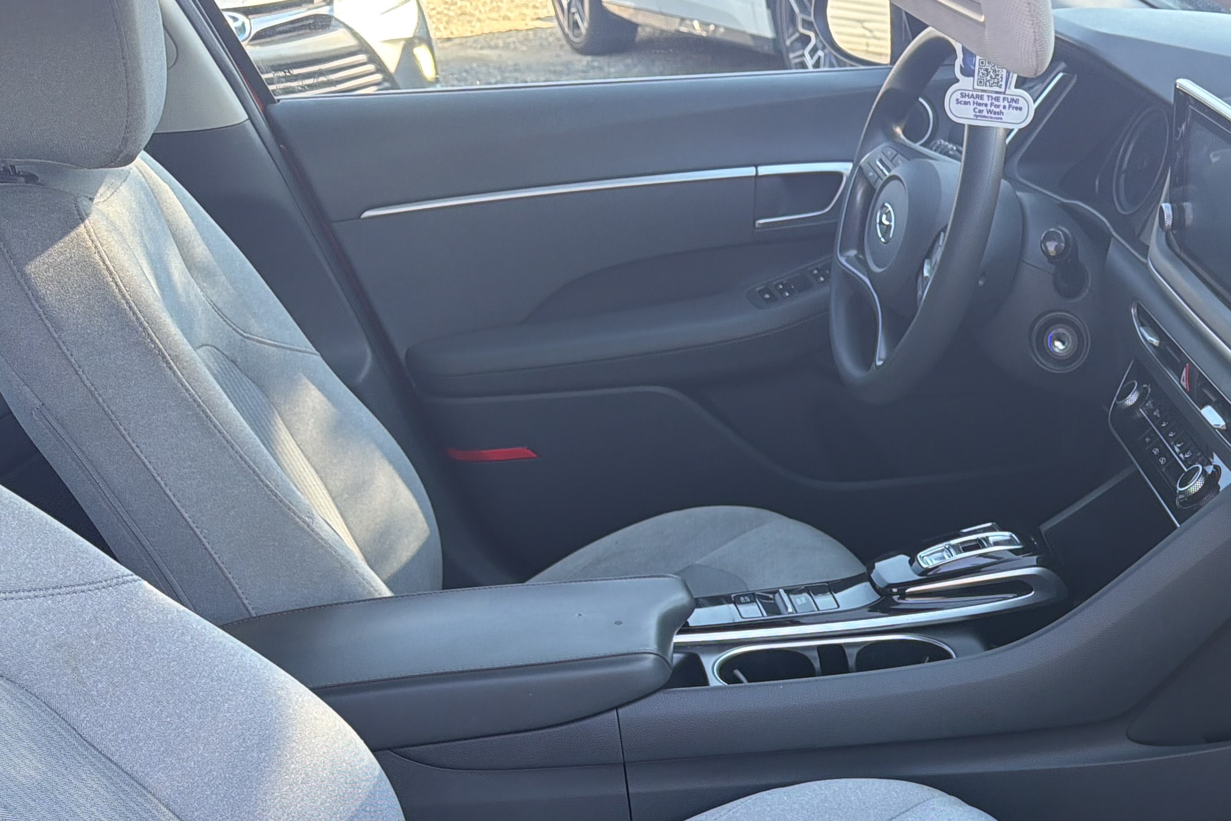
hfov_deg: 39.7
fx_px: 1607
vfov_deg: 27.5
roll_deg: +2.1
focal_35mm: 47
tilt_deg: -31.8
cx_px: 1041
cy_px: 756
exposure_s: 1/122
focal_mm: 6.76
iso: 50
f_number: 1.78
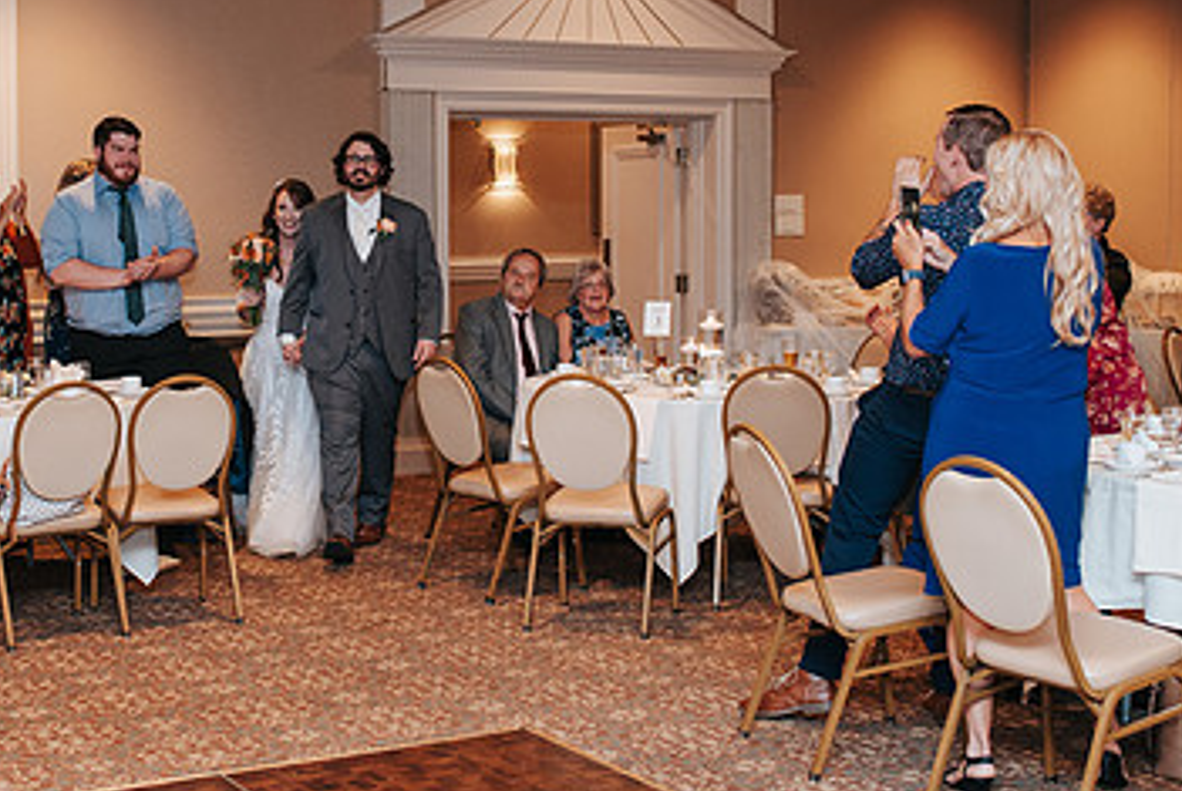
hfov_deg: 33.0
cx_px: 357
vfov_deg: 22.6
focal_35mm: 60
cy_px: 301
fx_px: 1972
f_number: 2.8
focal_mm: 35
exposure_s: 1/160
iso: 1000
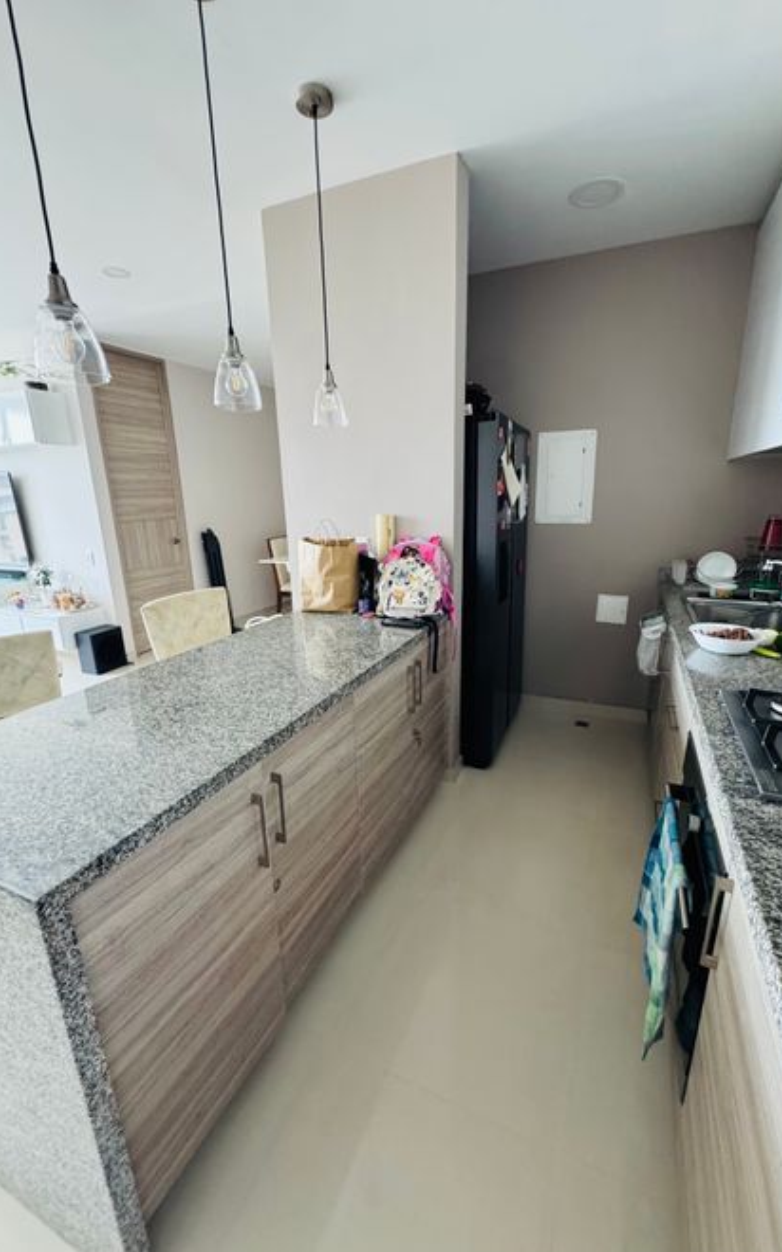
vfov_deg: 101.5
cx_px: 402
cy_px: 631
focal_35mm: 15
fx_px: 512
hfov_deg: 74.7
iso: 320
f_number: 2.2
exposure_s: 1/87
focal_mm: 2.22
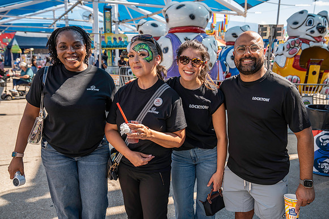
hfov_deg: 60.3
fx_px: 283
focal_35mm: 31
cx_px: 164
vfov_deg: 42.3
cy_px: 110
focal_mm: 31
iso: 100
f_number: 4.5
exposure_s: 1/200
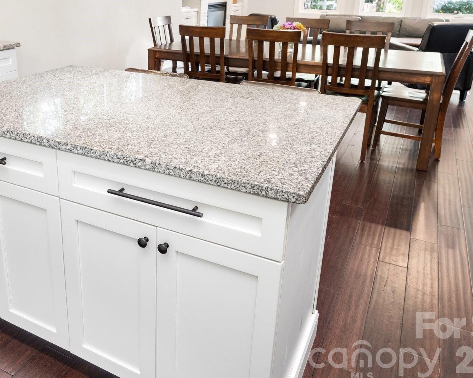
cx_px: 147
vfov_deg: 46.4
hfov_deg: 55.6
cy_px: 127
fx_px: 434
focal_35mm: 31
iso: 200
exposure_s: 1
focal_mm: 20
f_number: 9
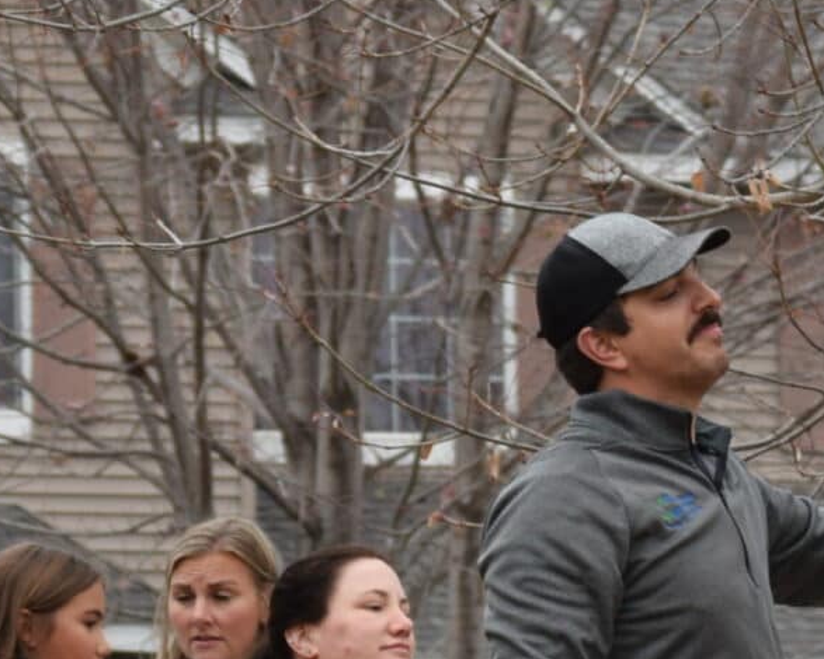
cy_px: -46
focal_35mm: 442
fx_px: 10783
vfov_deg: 3.5
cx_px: 1466
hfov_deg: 4.3
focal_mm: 72
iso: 400
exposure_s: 1/125
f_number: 5.6
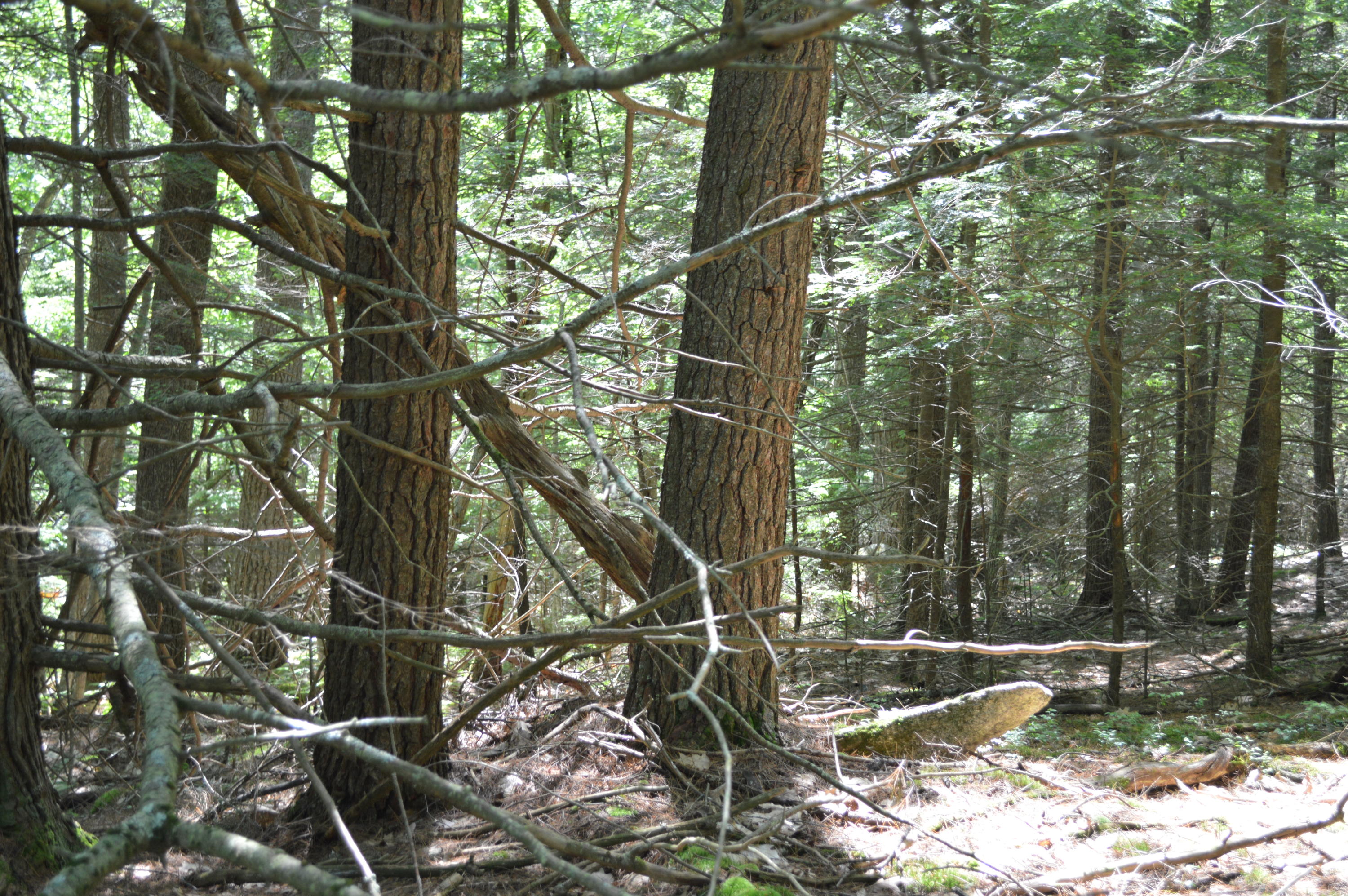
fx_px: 2020
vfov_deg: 25.0
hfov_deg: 36.9
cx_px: 674
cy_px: 448
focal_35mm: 54
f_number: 5
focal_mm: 36
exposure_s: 1/60
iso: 400
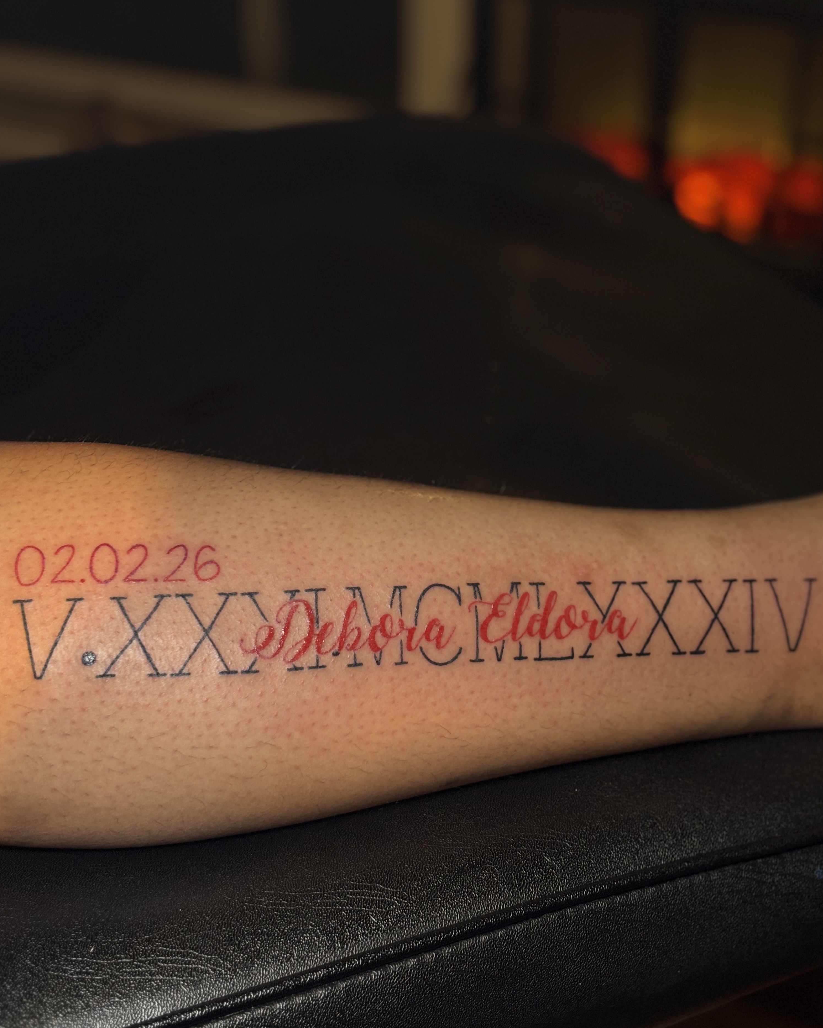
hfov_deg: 27.6
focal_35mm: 55
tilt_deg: -32.1
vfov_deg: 34.1
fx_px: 1675
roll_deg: -1.8
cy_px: 495
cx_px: 413
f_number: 1.6
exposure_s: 1/60
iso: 125
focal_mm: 5.96
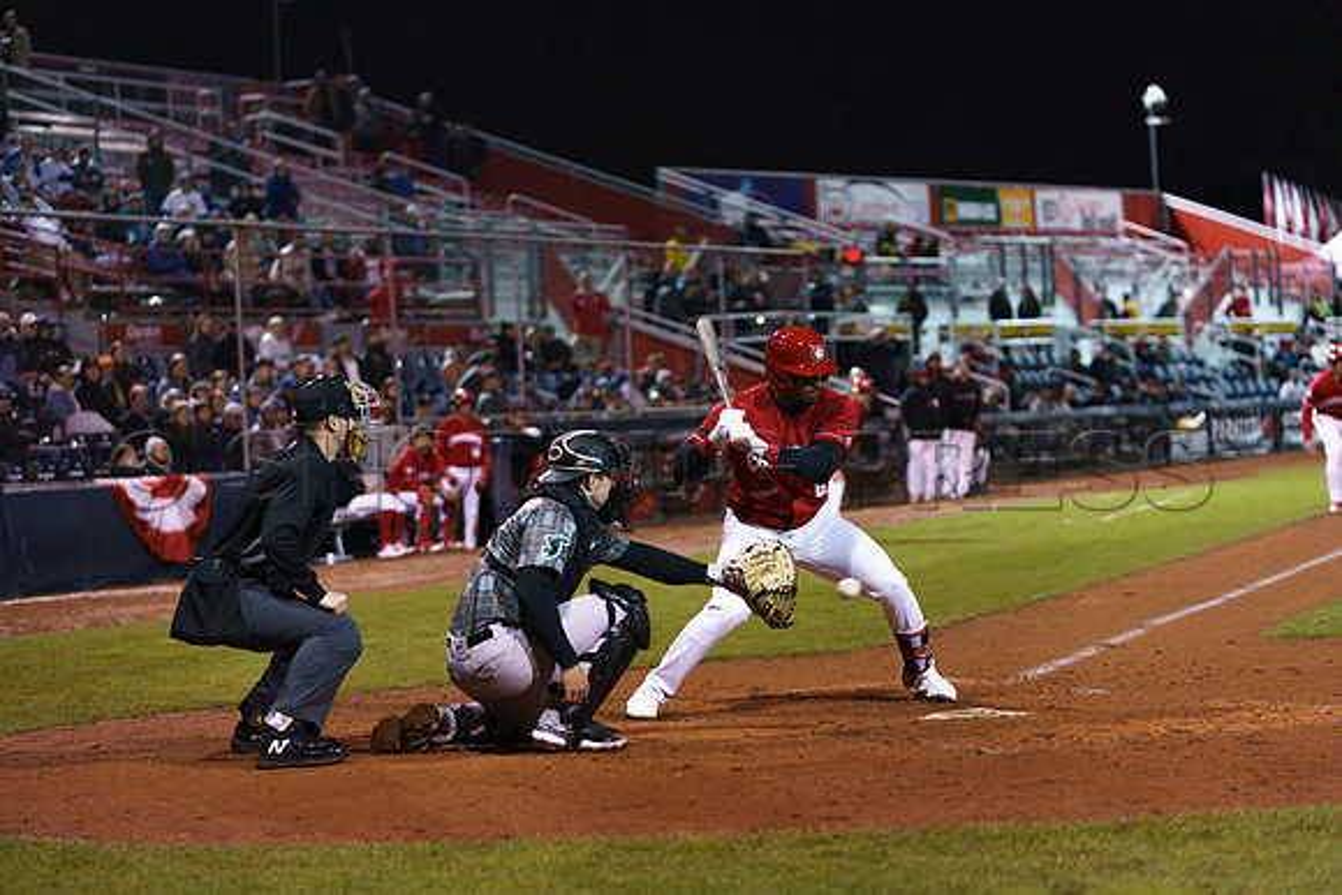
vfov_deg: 13.2
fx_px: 3878
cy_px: 448
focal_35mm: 104
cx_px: 671
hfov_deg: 19.6
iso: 2000
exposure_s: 1/1250
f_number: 2.8
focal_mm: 104
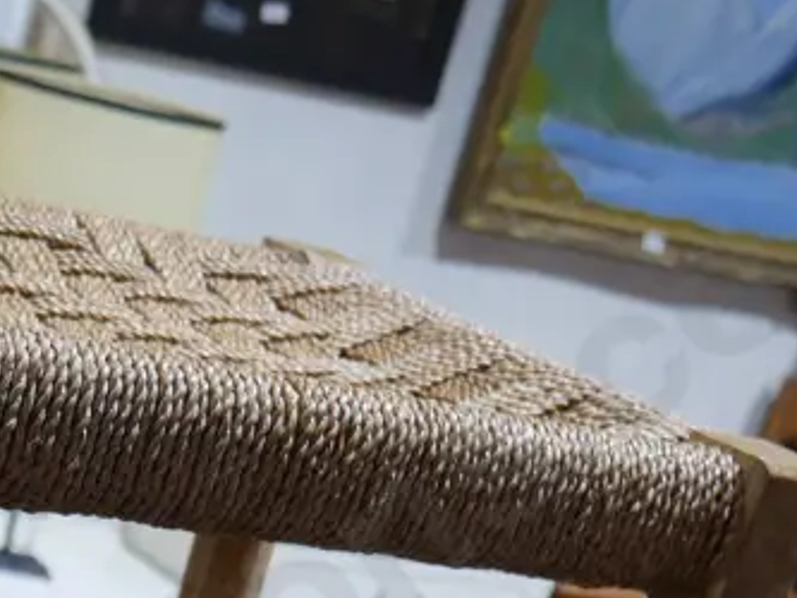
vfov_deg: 16.1
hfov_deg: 22.0
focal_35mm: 86
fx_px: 1981
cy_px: 829
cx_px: 19
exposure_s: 1/60
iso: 250
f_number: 3.5
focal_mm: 14
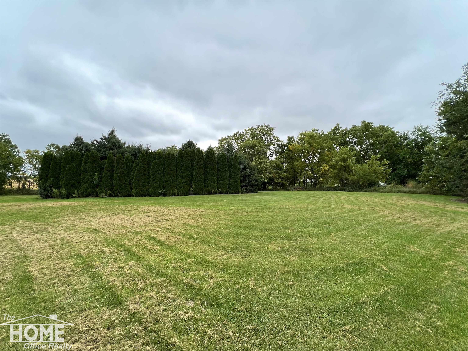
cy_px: 176
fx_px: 176
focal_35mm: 13
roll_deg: -0.5
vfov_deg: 89.9
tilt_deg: +1.3
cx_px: 234
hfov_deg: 106.2
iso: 32
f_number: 1.8
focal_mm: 1.57
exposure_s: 1/356
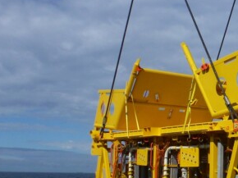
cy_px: 135
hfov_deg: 26.2
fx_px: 474
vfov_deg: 21.1
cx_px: 257
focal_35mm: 69
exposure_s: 1/2000
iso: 100
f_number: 4
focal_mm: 4.3
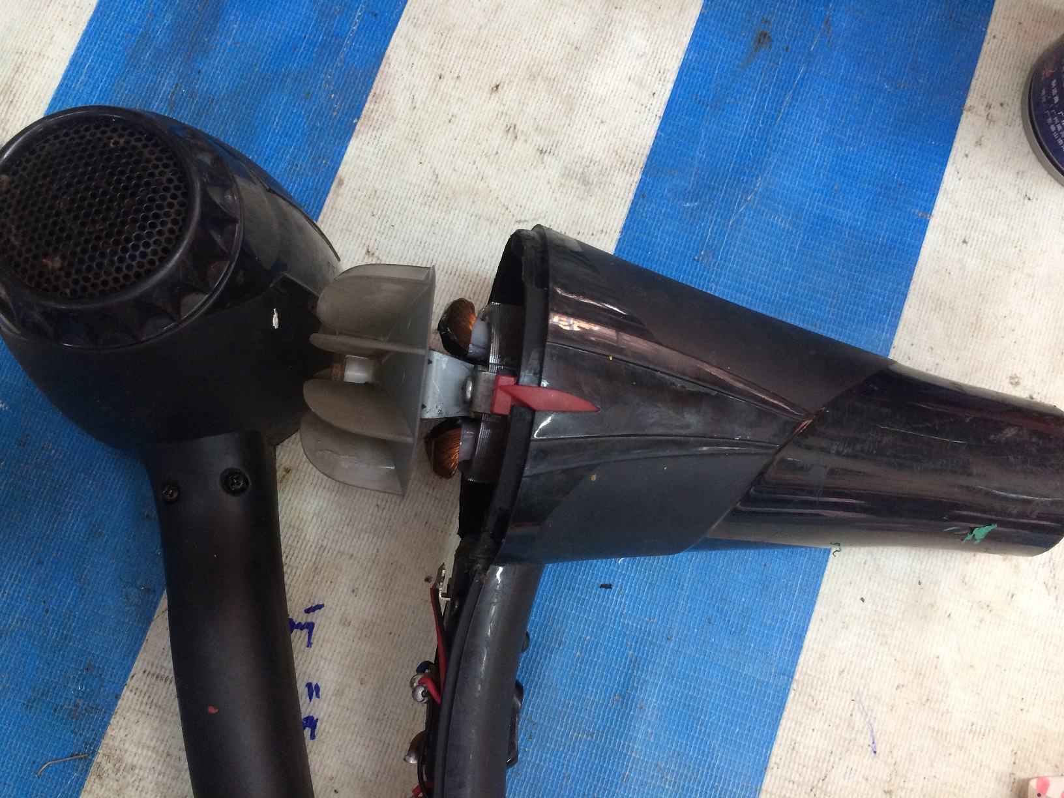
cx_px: 532
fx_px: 891
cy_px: 399
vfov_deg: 48.2
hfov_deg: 61.7
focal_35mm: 29
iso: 200
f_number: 2.2
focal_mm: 4.15
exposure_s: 1/33
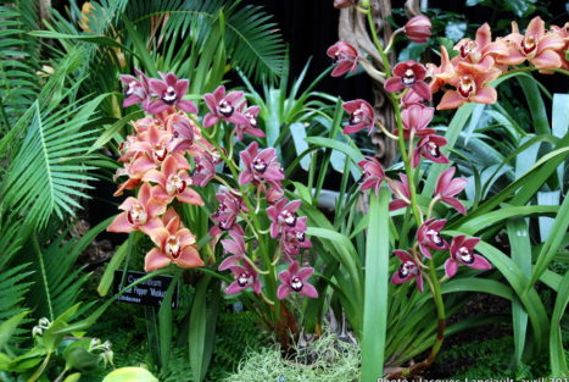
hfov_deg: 42.2
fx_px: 737
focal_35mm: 47
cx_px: 286
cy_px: 196
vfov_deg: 29.0
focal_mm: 29
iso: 800
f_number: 4
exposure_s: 1/50
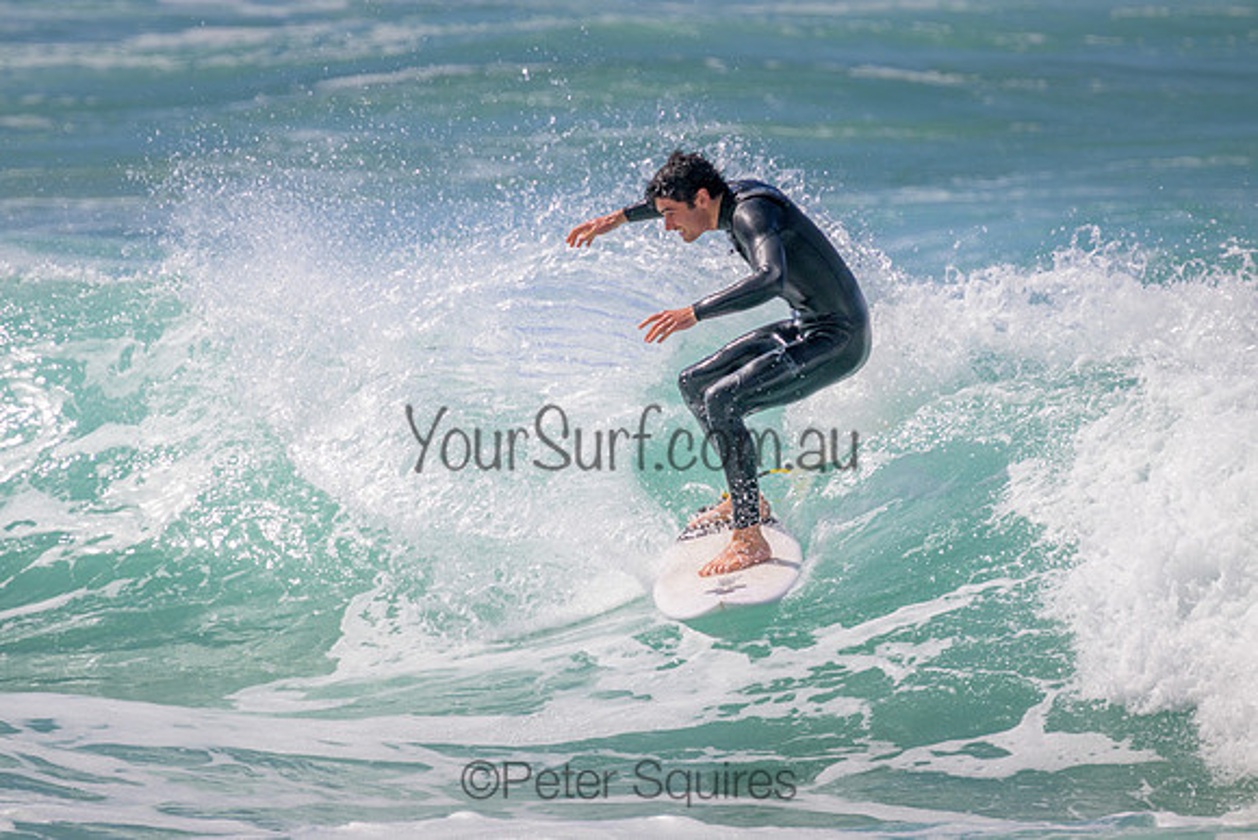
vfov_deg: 1.7
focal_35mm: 800
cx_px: 629
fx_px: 27961
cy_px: 420
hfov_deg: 2.6
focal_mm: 800
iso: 500
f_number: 11
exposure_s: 1/1250
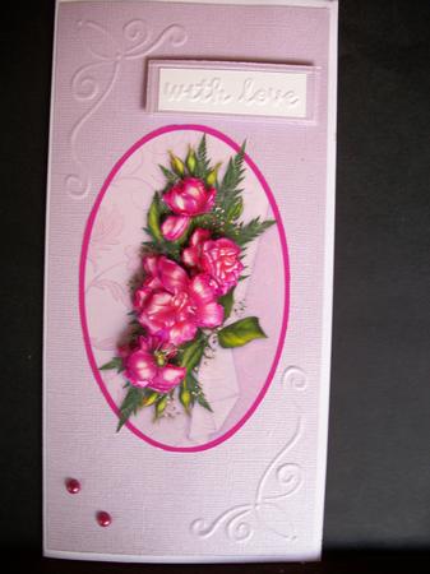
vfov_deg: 56.8
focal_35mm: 32
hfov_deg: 44.1
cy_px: 287
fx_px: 531
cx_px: 215
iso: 80
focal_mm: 5.7
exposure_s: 1/40
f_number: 2.9
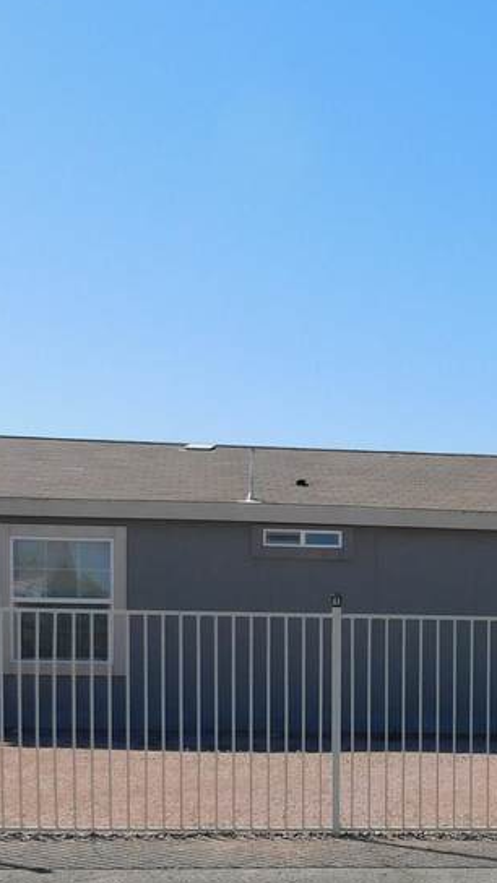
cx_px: 711
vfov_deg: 34.1
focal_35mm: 59
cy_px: 737
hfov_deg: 18.4
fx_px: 1382
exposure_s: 1/500
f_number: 6
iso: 125
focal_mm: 4
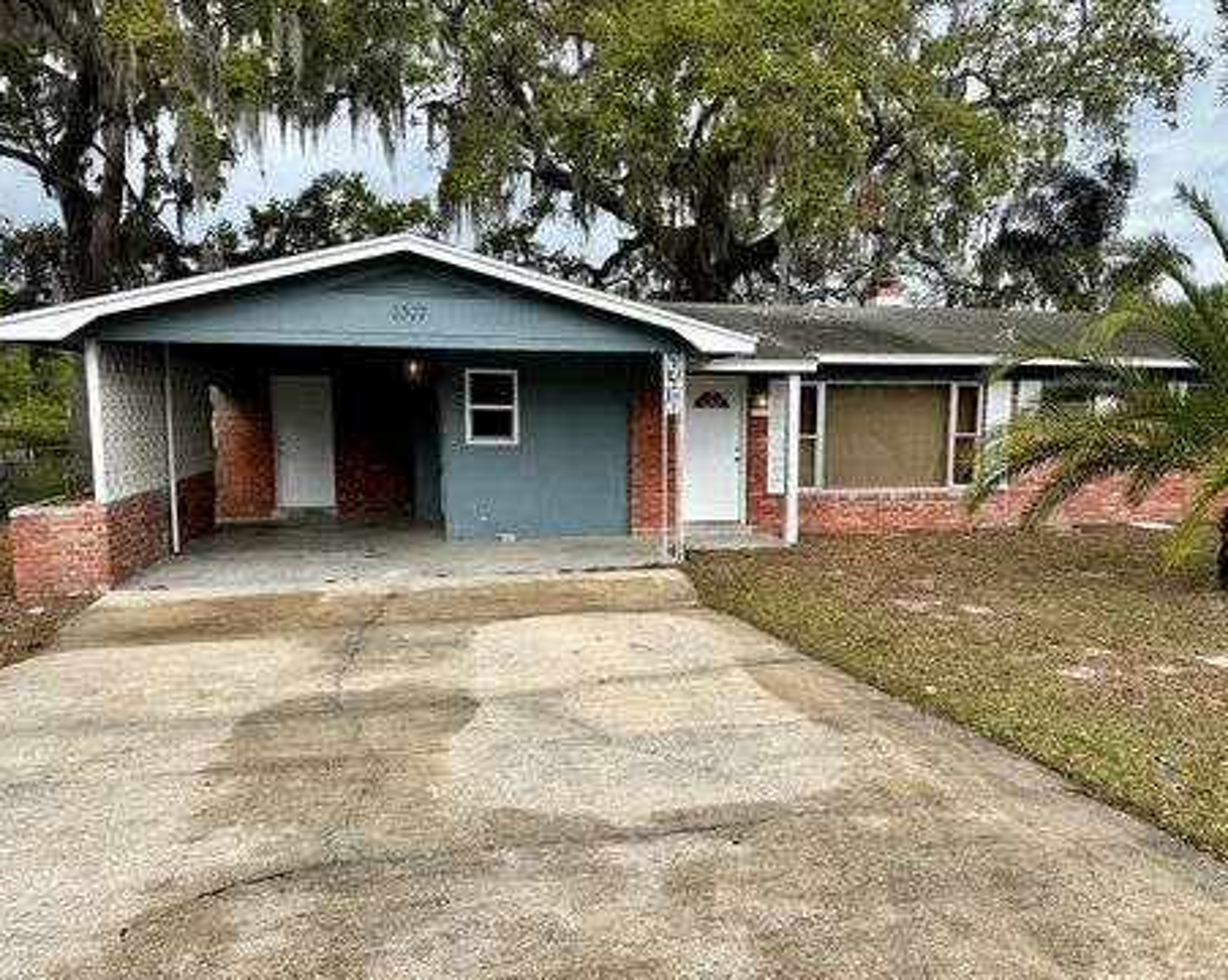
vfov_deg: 54.9
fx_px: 944
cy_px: 508
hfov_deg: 66.0
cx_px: 653
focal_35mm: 26
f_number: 1.78
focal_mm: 6.86
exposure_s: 1/1587
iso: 80
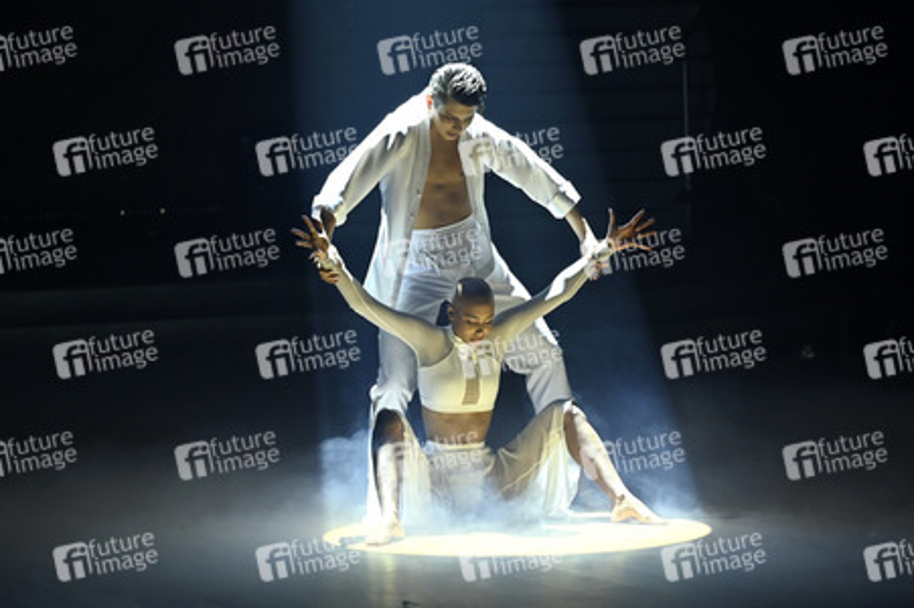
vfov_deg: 11.9
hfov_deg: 17.8
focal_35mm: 115
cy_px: 304
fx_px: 2918
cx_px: 457
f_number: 3.5
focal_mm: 115
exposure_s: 1/320
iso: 1000
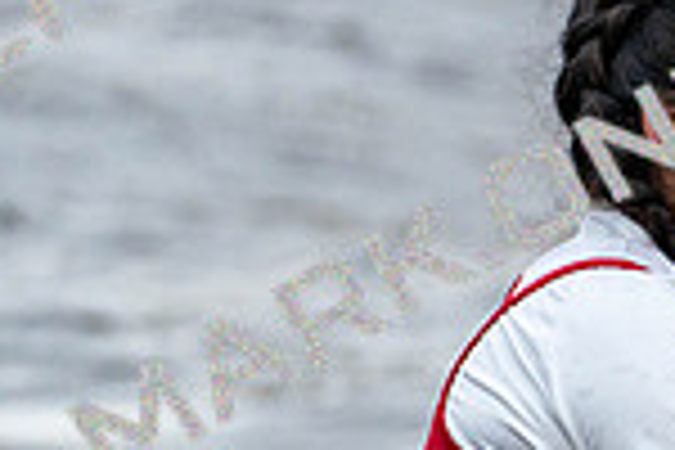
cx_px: 1251
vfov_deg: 1.0
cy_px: 637
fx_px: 26192
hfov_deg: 1.5
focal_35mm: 1397
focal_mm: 362
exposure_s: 1/1600
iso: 2500
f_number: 6.3
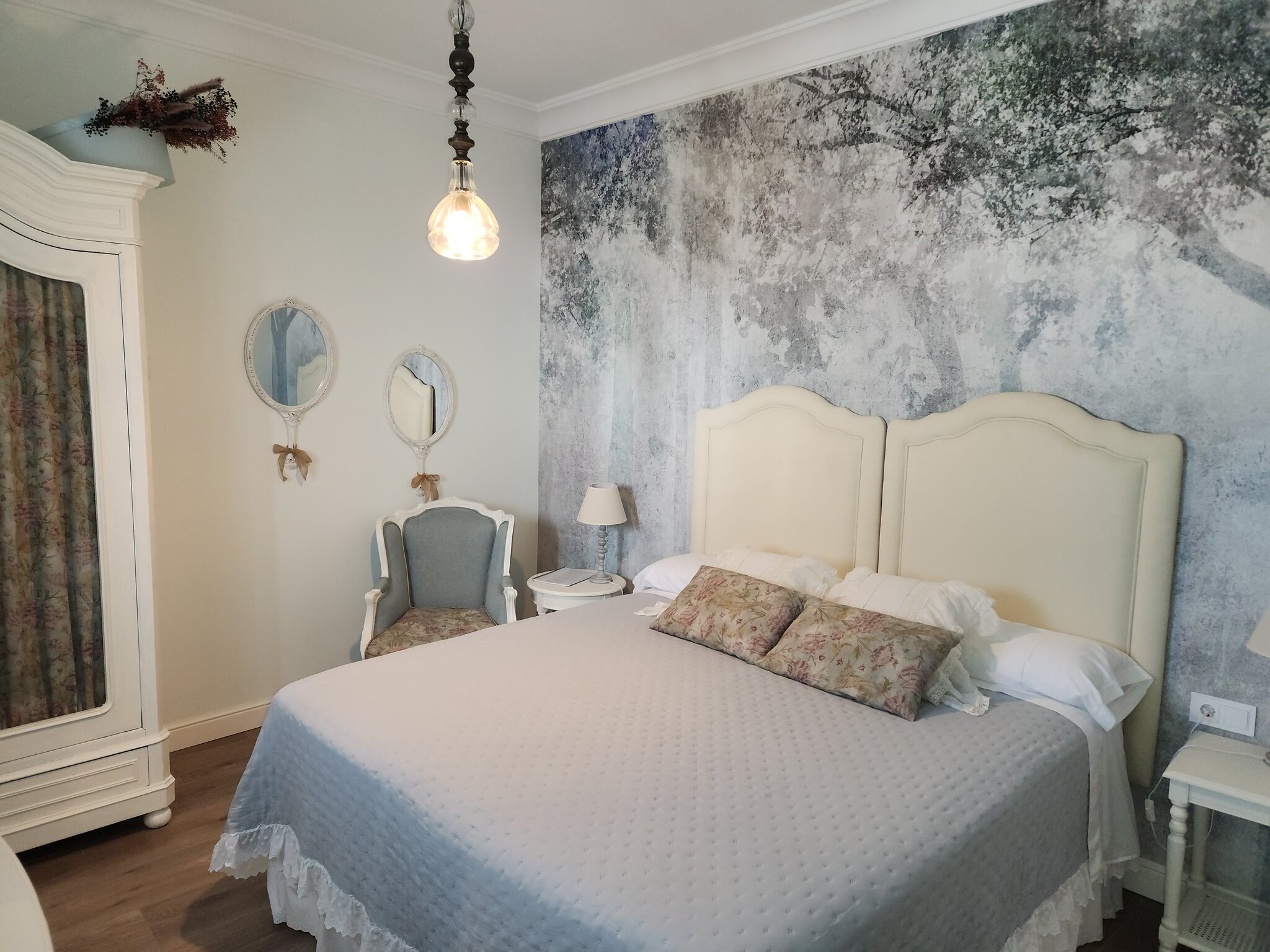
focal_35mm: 23
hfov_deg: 73.9
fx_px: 844
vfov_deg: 58.9
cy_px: 476
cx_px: 635
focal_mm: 5.4
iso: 125
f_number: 1.8
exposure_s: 1/60
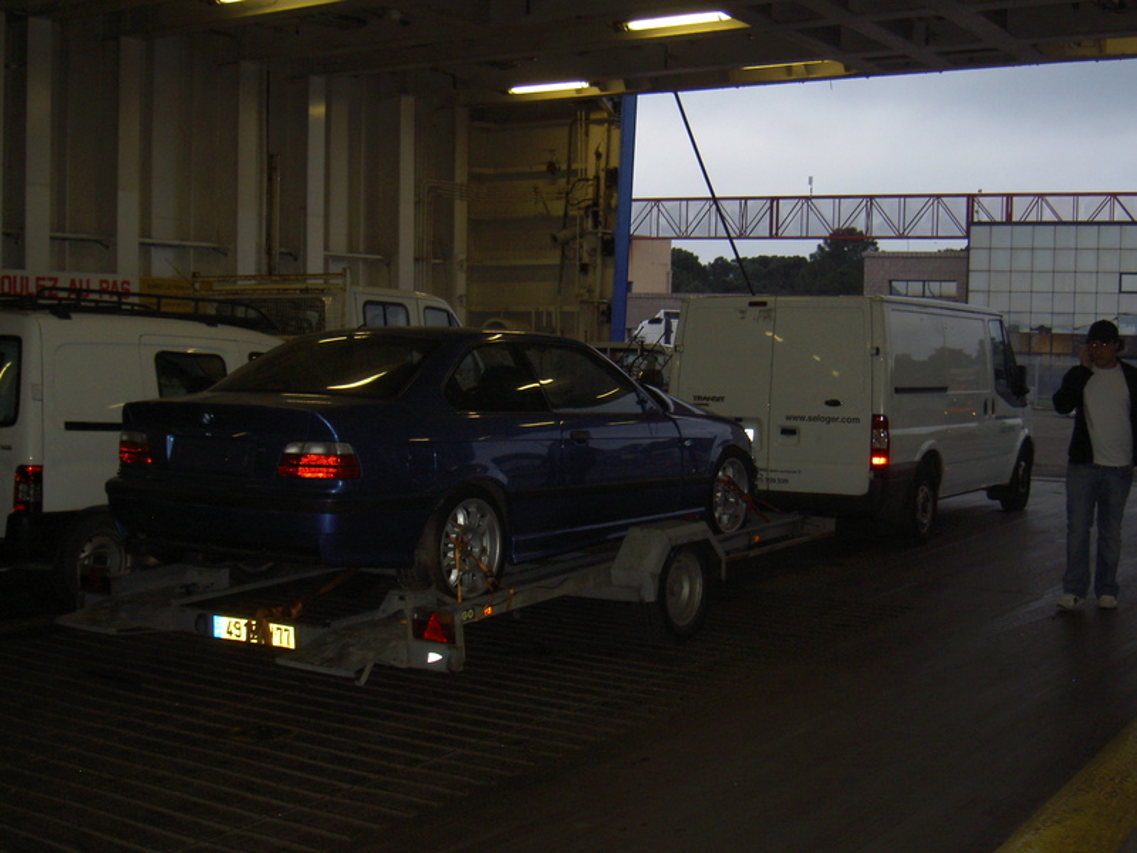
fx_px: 1445
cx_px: 568
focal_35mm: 44
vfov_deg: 32.9
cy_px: 426
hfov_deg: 42.9
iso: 200
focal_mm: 9
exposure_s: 1/60
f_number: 2.9
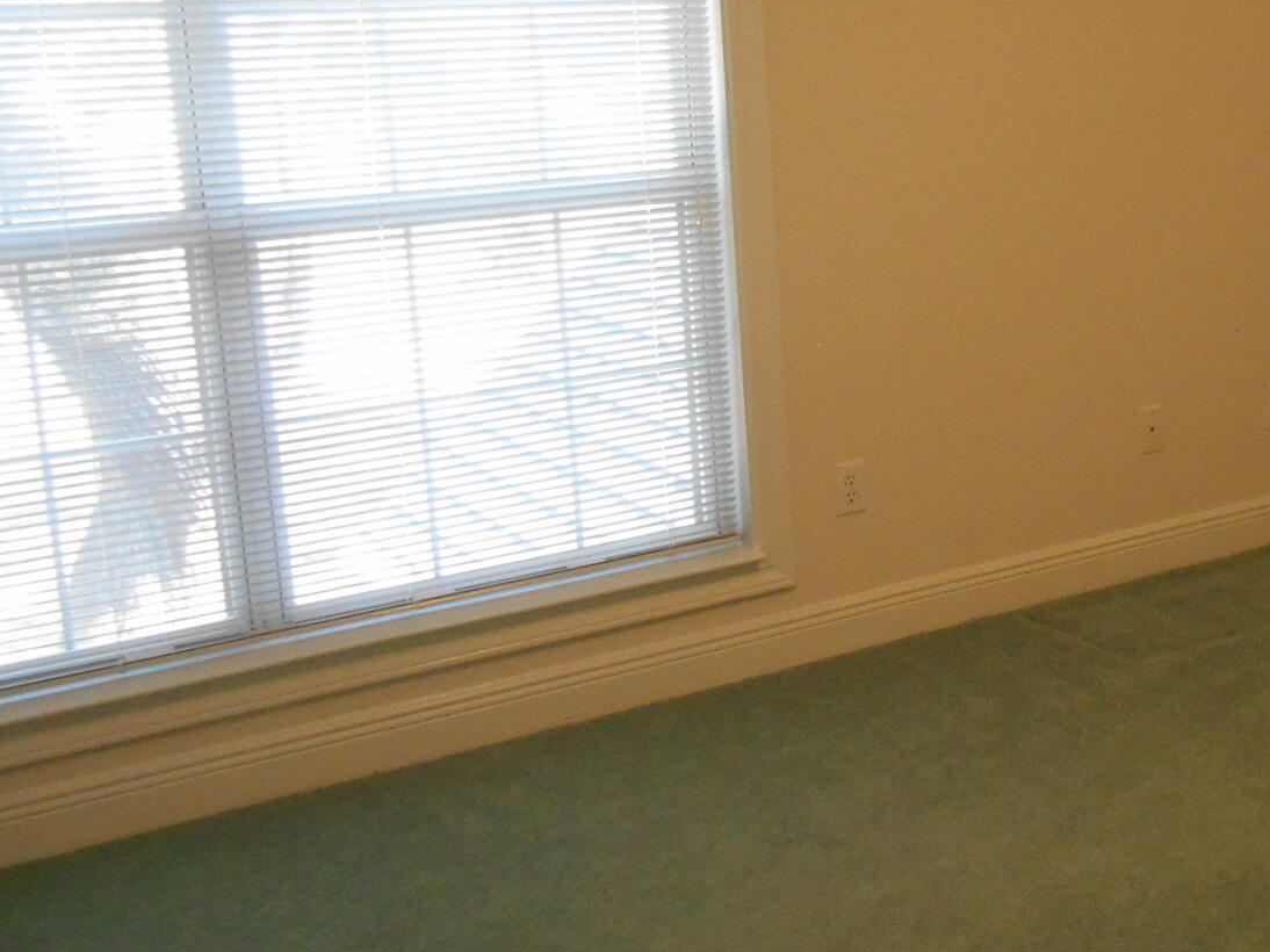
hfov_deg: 32.4
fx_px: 1981
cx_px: 1300
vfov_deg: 26.9
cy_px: 365
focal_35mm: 54
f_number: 3.4
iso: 400
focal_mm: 4.7
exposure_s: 1/30
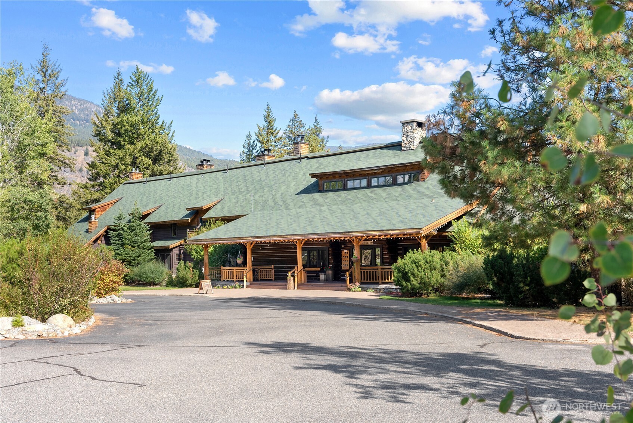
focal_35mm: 40
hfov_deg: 48.8
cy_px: 212
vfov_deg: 33.7
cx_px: 316
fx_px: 698
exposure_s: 1/160
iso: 100
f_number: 5.6
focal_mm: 39.7
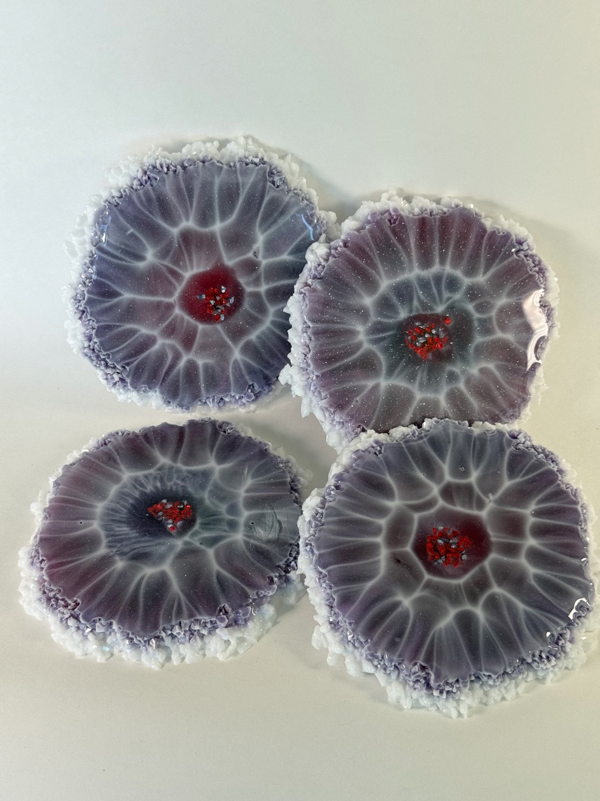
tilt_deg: -51.6
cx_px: 300
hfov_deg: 30.3
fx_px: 1109
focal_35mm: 48
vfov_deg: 39.7
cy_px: 400
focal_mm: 6.76
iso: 64
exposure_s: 1/274
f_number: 1.78
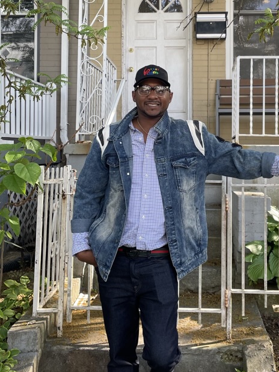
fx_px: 462
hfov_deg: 33.3
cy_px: 132
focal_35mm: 43
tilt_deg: +4.3
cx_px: 188
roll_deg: -0.4
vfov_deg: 43.4
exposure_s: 1/166
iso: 32
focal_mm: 4.2
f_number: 1.6
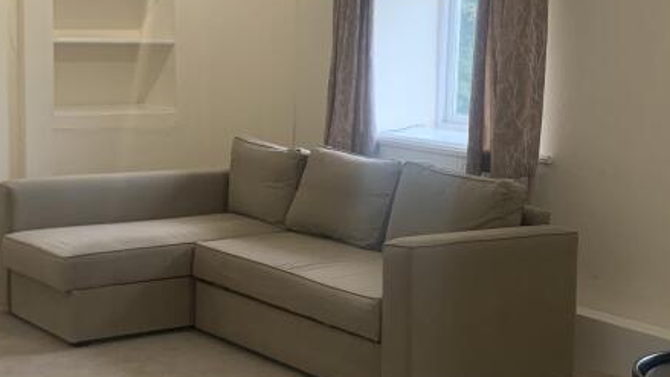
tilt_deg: -7.7
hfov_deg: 31.9
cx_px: 296
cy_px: 201
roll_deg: -0.9
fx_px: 1173
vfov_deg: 18.3
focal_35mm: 66
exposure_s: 1/60
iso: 100
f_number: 1.8
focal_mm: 4.25
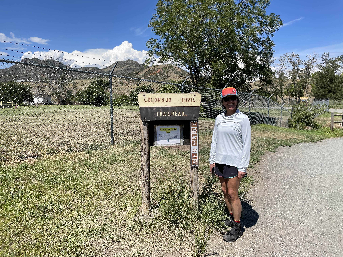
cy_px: 128
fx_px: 258
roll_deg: +0.6
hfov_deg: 67.3
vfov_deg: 53.1
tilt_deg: -5.2
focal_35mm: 26
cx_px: 172
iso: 32
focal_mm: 4.2
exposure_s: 1/3610
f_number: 1.6
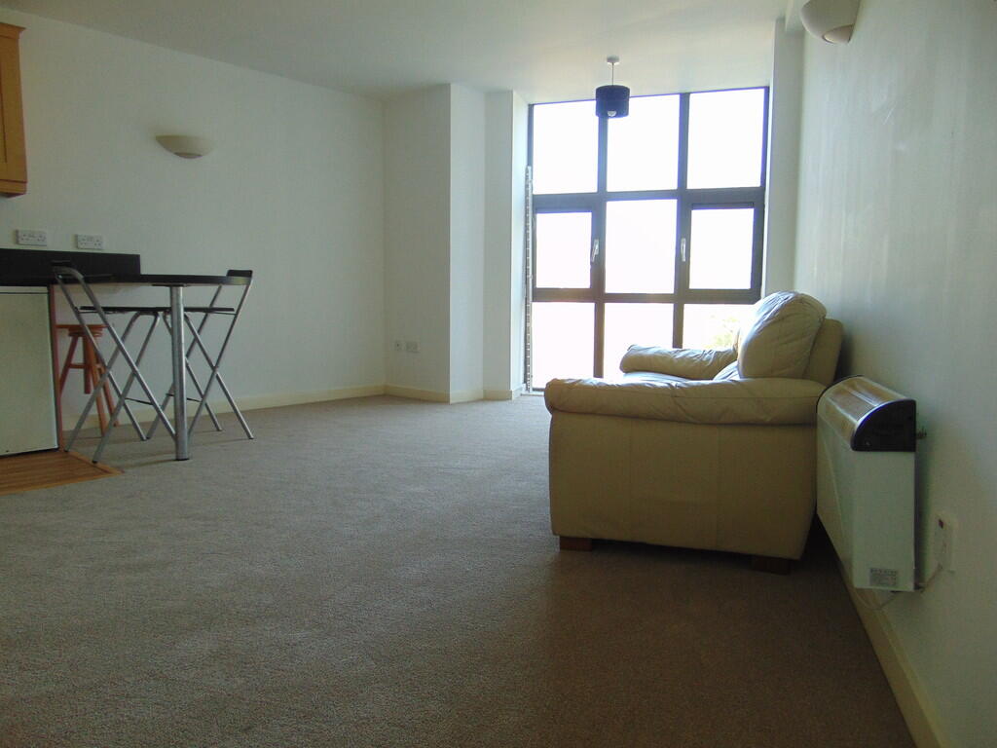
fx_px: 720
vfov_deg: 54.9
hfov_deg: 69.4
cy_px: 374
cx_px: 498
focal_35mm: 25
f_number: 3
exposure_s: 1/30
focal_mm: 4.5
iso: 100
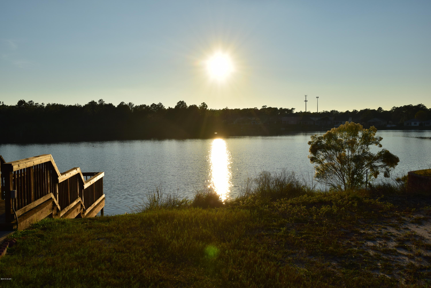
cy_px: 144
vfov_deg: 35.5
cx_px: 216
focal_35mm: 38
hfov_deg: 51.3
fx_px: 449
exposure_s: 1/1600
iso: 200
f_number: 11
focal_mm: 25
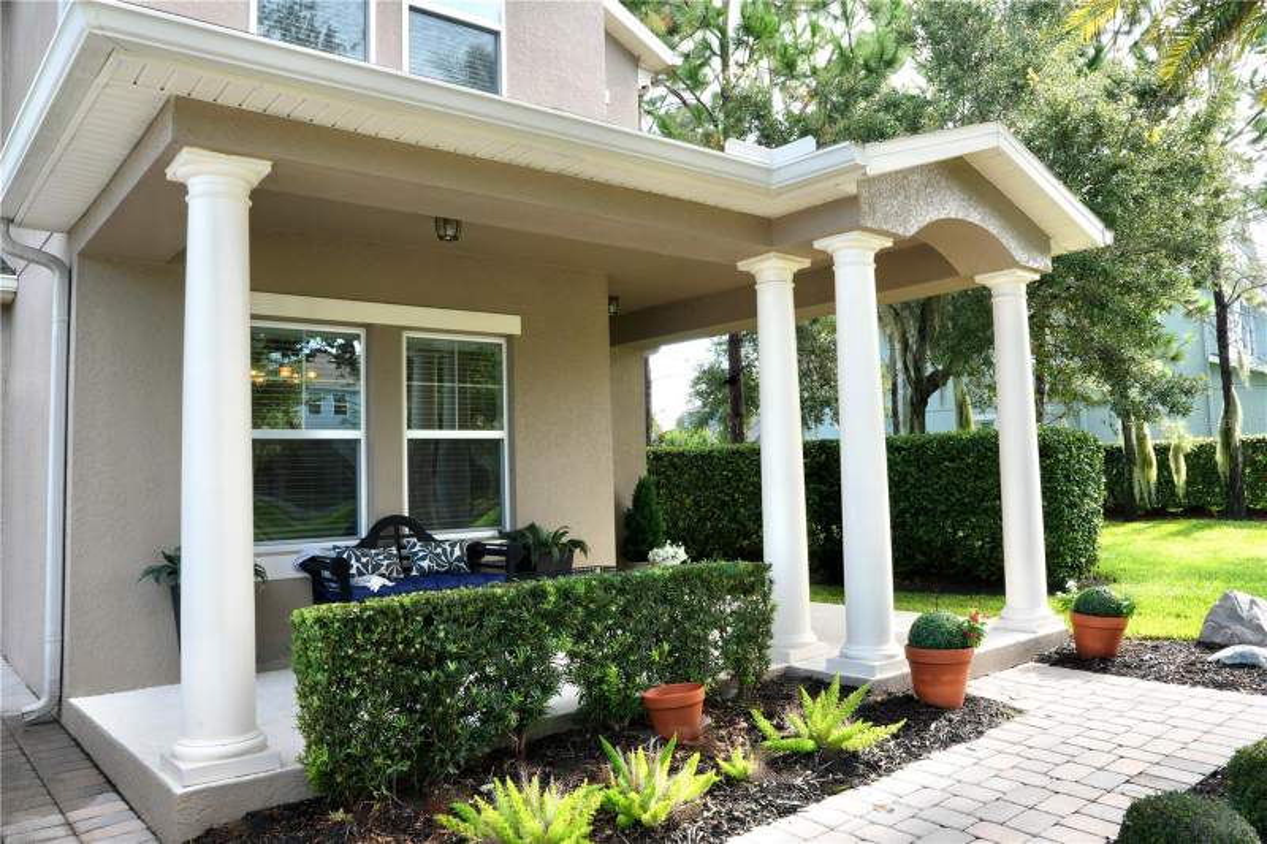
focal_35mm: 25
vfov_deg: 51.3
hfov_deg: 71.5
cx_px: 634
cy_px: 422
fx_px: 880
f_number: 18
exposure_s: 1/6
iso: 100
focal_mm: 25
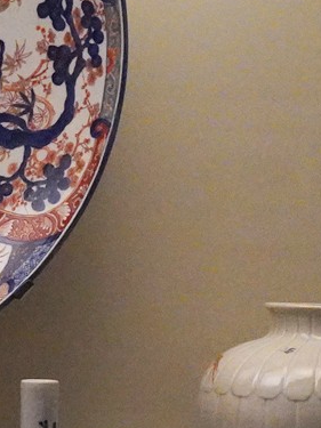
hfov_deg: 7.4
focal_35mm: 190
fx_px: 2351
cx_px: -377
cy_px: 378
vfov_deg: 10.4
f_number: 5.6
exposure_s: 1/100
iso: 12800
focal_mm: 37
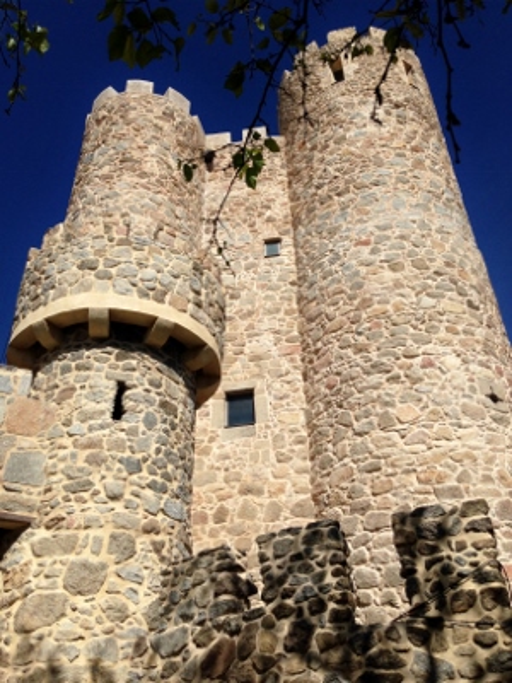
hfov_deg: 42.9
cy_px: 342
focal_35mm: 33
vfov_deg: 55.4
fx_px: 651
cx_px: 256
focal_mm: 4.12
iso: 50
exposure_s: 1/2857
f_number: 2.4
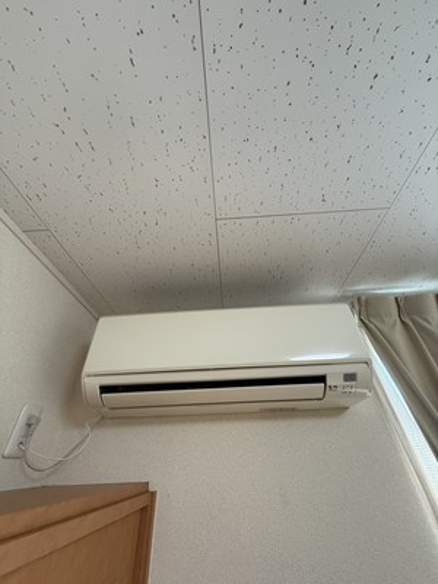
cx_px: 219
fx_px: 236
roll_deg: +1.9
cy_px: 292
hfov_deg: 85.7
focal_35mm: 14
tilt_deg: +37.7
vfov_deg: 102.1
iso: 250
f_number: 2.2
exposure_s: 1/100
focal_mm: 2.22
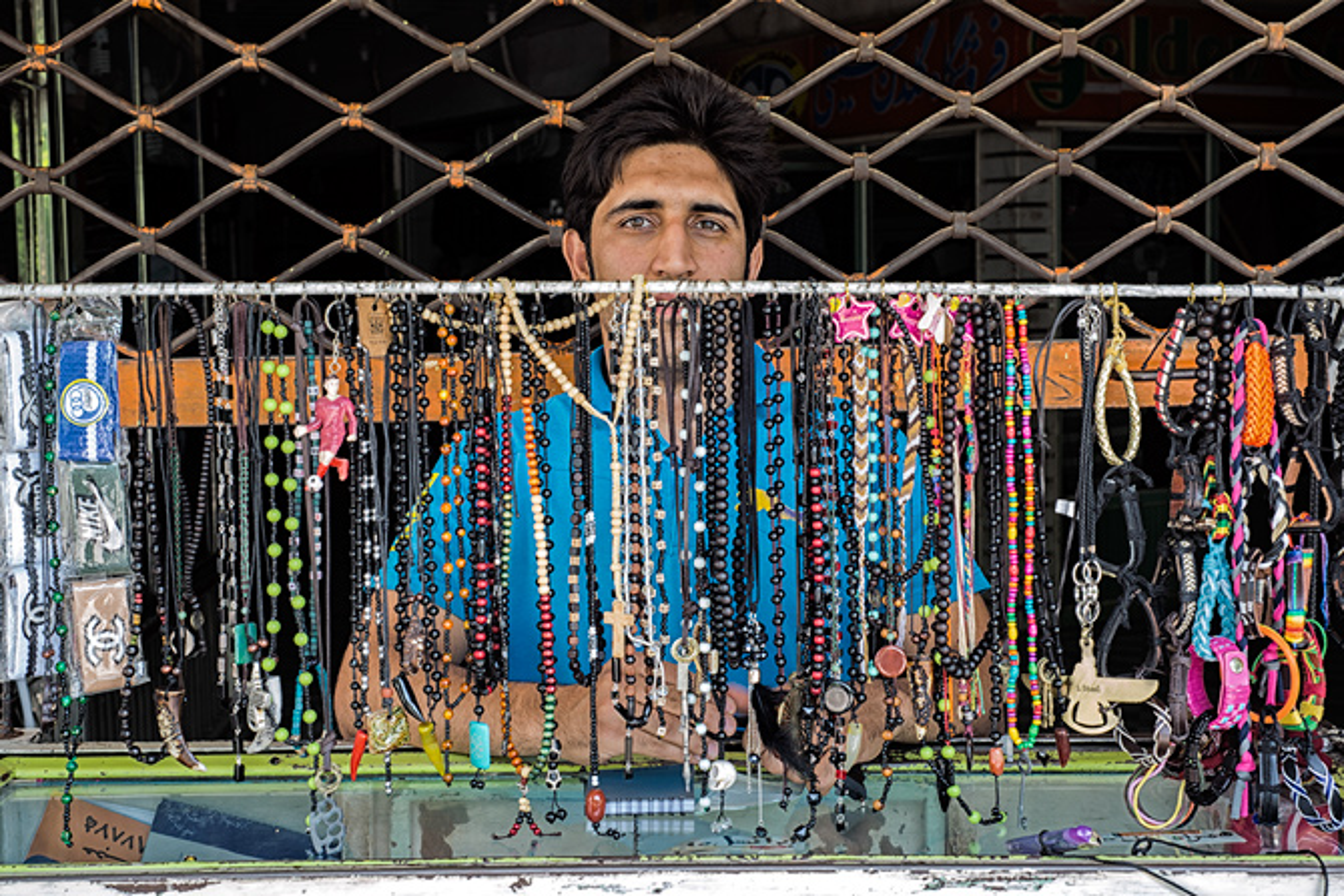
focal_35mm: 50
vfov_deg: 27.0
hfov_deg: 39.6
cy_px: 448
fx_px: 1867
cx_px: 672
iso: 400
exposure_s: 1/15
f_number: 10
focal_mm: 50
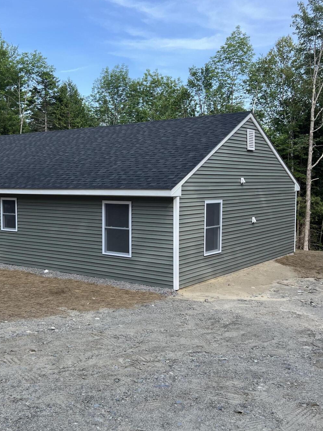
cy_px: 222
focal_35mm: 39
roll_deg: -0.3
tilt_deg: -3.0
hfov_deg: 36.5
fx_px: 485
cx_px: 114
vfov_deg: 47.9
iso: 50
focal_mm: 5.7
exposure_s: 1/1531
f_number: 1.5
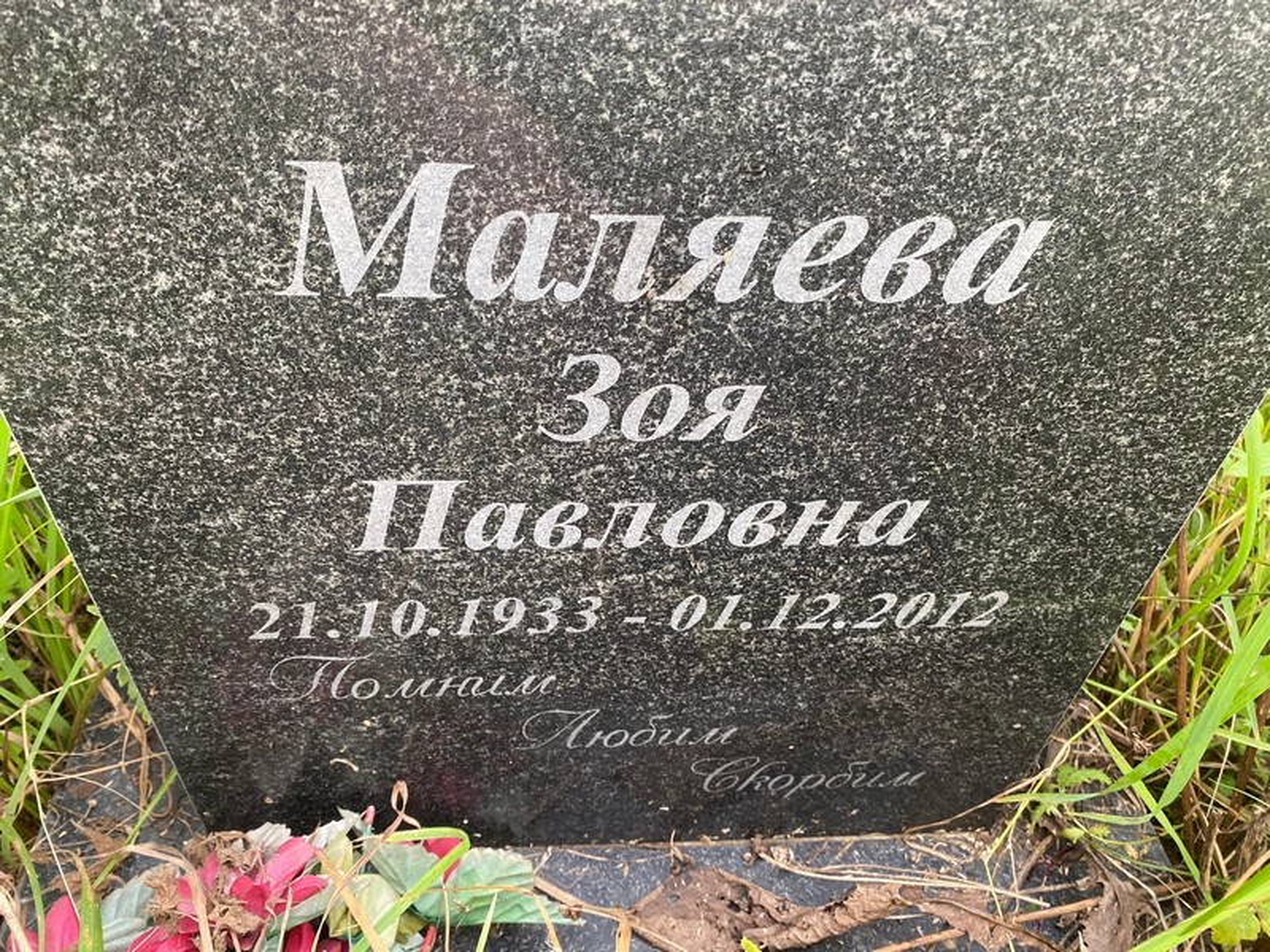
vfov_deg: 53.1
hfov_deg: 67.3
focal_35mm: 26
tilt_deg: -45.5
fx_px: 954
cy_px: 476
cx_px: 635
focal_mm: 4.25
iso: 125
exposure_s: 1/107
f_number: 1.8
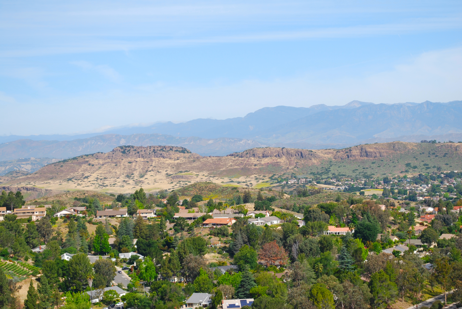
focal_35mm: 82
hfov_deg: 24.6
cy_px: 154
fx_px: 1060
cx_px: 231
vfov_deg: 16.6
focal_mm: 55
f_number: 8
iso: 100
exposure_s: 1/250
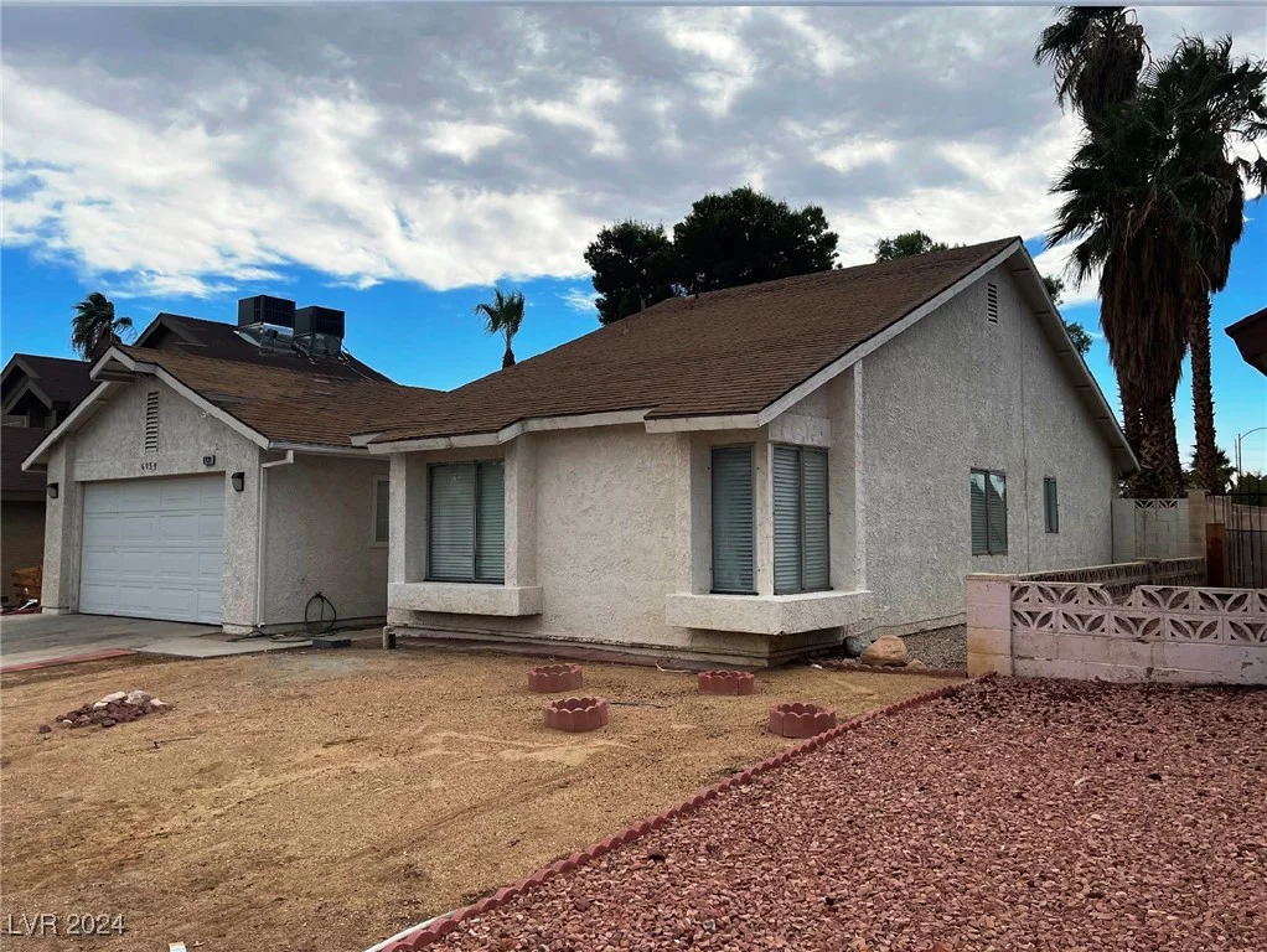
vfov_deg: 53.1
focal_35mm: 26
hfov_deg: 67.3
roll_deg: -0.2
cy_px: 476
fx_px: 952
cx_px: 634
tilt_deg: +4.3
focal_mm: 5.1
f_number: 1.6
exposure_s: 1/7407
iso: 50
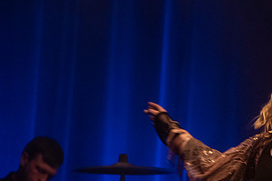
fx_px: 1782
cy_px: 145
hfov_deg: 8.7
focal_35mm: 236
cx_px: 278
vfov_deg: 5.8
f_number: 3.2
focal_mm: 110
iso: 2500
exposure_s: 1/200
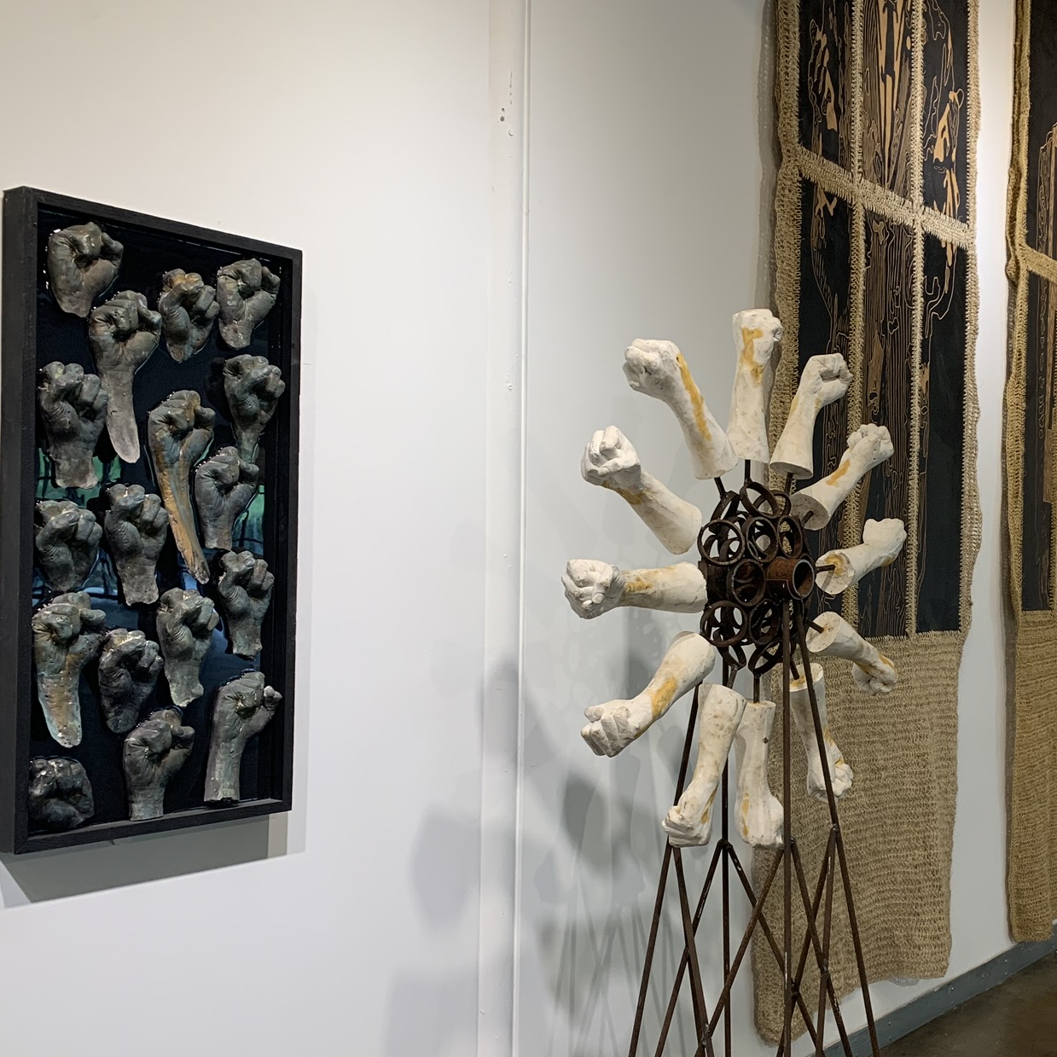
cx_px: 770
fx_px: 1313
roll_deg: -1.2
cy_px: 603
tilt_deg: +0.4
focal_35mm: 38
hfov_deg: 42.7
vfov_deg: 43.7
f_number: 1.8
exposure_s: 1/120
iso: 80
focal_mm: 4.25
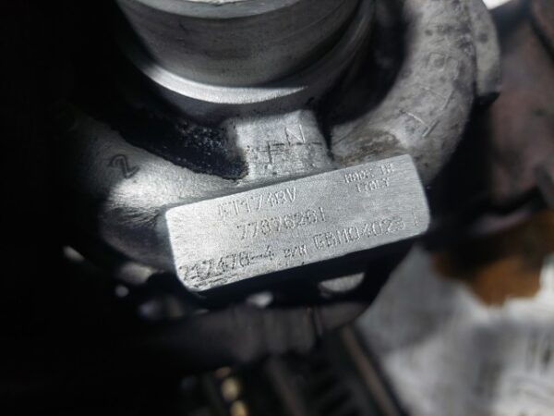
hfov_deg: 69.4
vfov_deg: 54.9
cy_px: 208
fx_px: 400
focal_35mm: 25
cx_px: 277
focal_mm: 5.23
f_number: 1.8
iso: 80
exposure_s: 1/50
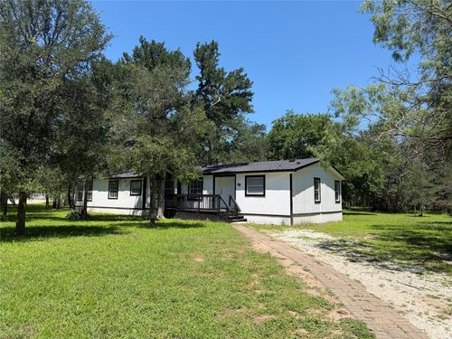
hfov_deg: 71.6
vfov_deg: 56.8
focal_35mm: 24
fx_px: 313
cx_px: 226
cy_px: 170
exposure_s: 1/3425
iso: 80
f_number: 1.78
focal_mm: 6.76
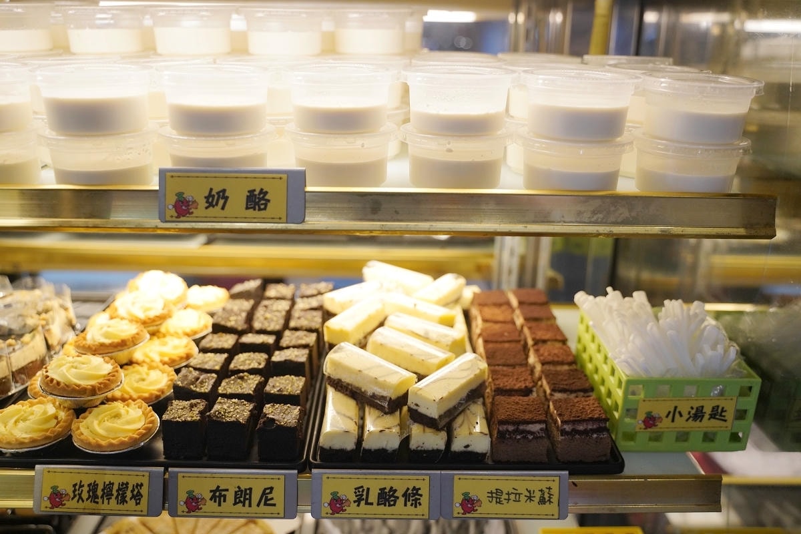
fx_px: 690
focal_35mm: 31
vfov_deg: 42.3
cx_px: 400
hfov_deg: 60.3
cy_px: 267
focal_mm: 31
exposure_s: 1/160
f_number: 3.5
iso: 1600
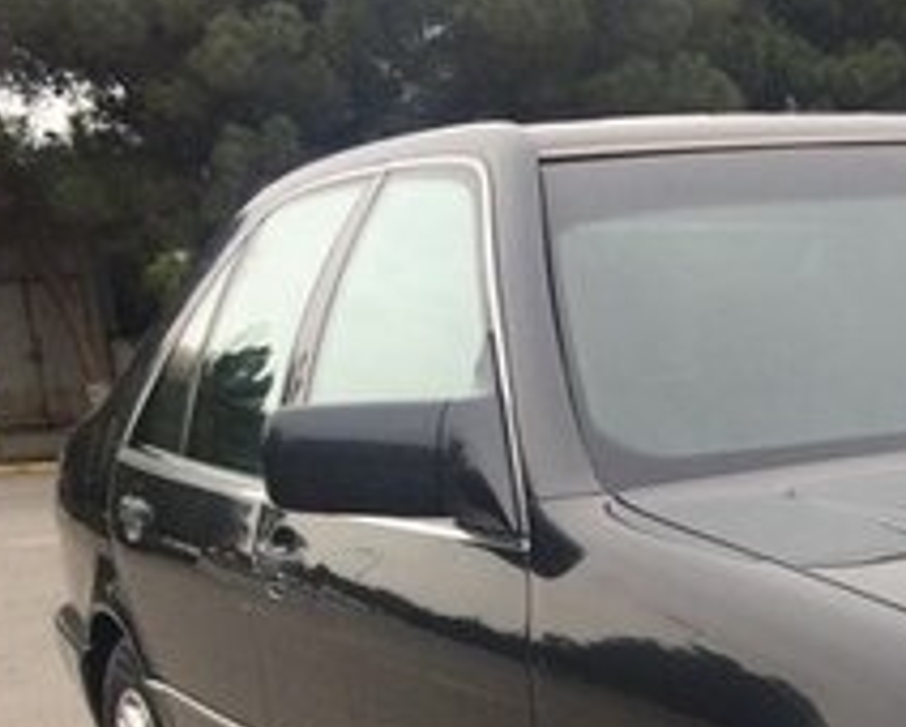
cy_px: 922
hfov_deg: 19.4
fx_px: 2362
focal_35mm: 88
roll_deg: +3.6
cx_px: 1282
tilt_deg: -15.5
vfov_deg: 16.6
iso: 64
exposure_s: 1/100
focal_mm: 4.15
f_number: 2.2
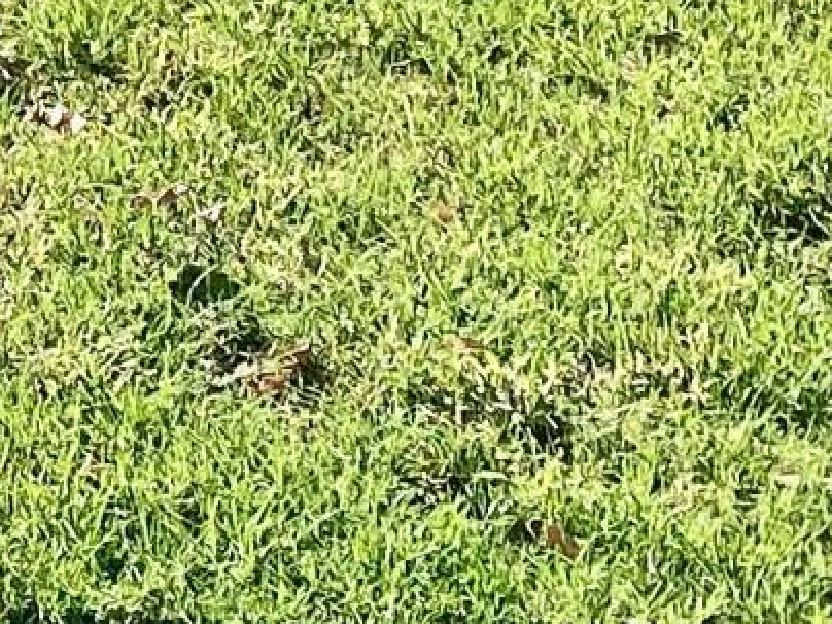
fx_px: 4639
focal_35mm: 193
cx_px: -1314
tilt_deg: -0.9
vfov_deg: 6.8
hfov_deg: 9.0
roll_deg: -0.4
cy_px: -1349
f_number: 1.8
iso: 32
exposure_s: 1/2571
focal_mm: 4.25
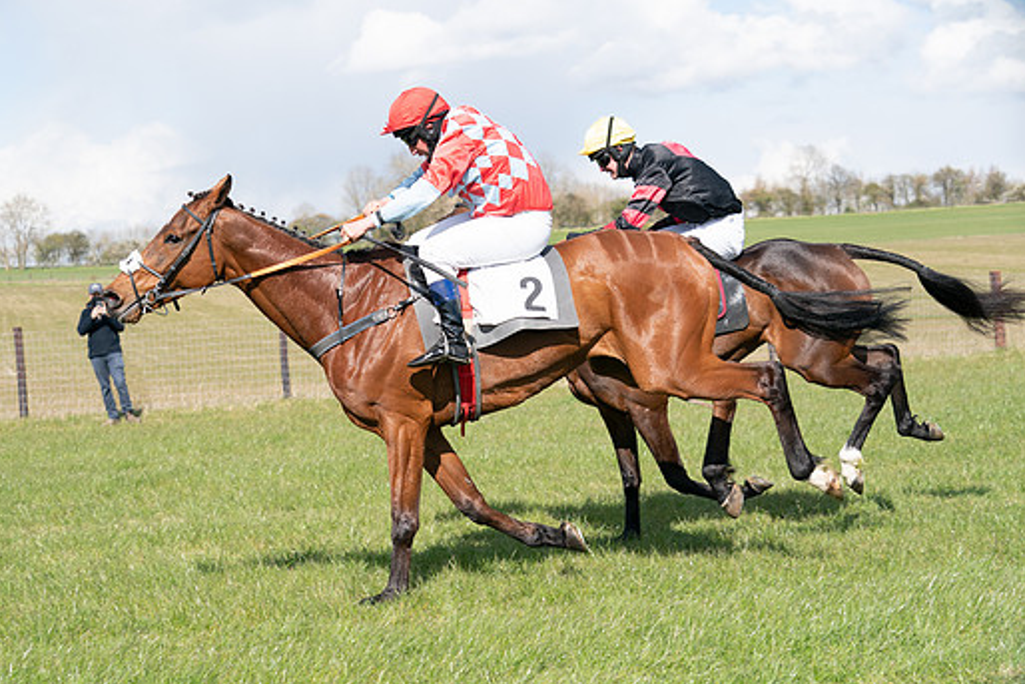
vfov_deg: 17.3
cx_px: 451
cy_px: 382
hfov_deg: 25.6
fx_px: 2250
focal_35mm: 79
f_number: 5
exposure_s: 1/1600
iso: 400
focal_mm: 70
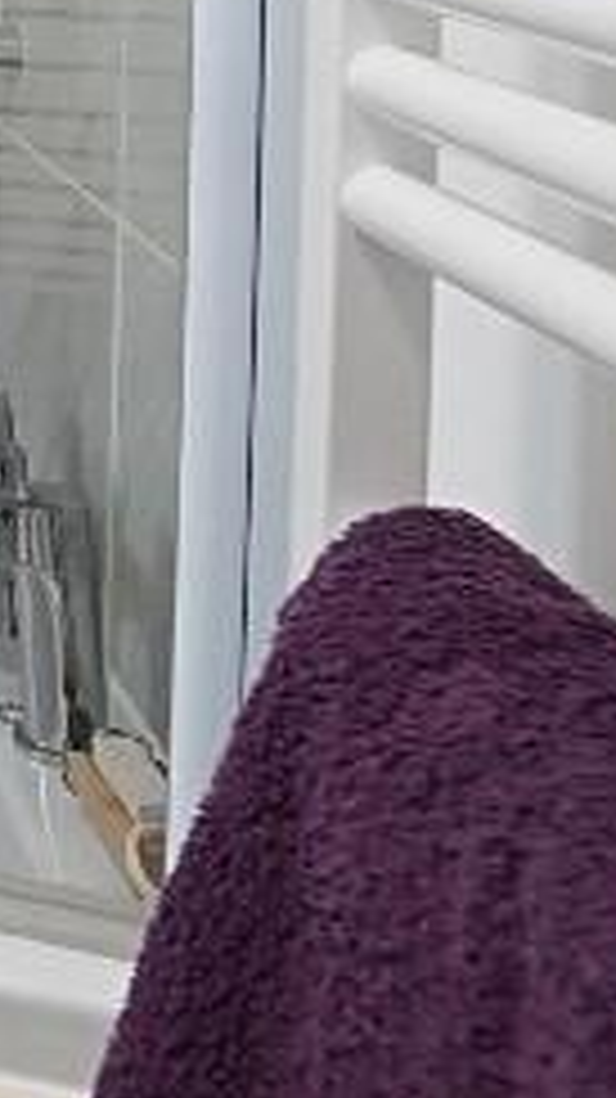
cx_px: -1335
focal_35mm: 66
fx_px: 1919
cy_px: -187
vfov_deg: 28.2
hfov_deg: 10.6
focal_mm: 10
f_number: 4.5
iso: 2500
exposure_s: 1/160
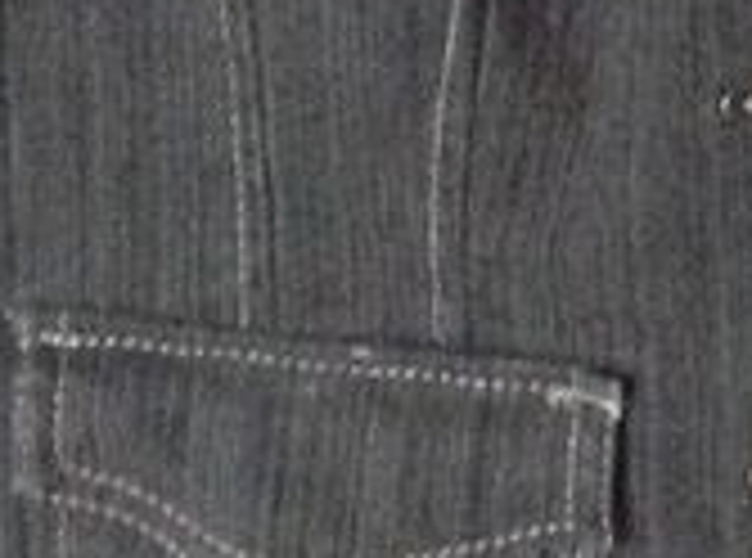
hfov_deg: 9.6
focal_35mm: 198
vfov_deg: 7.3
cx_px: 1265
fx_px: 4286
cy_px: -304
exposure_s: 1/15
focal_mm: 3.3
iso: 500
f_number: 2.4
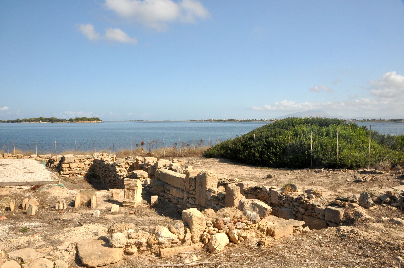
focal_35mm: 27
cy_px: 134
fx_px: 303
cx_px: 202
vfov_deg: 47.8
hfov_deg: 67.4
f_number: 18
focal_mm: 18
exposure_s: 1/320
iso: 1250
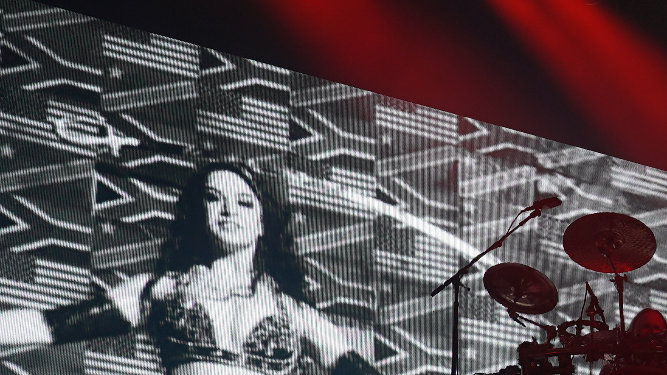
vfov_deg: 8.7
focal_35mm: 140
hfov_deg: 13.8
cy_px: 240
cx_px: 1165
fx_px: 2476
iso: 100
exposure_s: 1/60
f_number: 4.5
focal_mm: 35
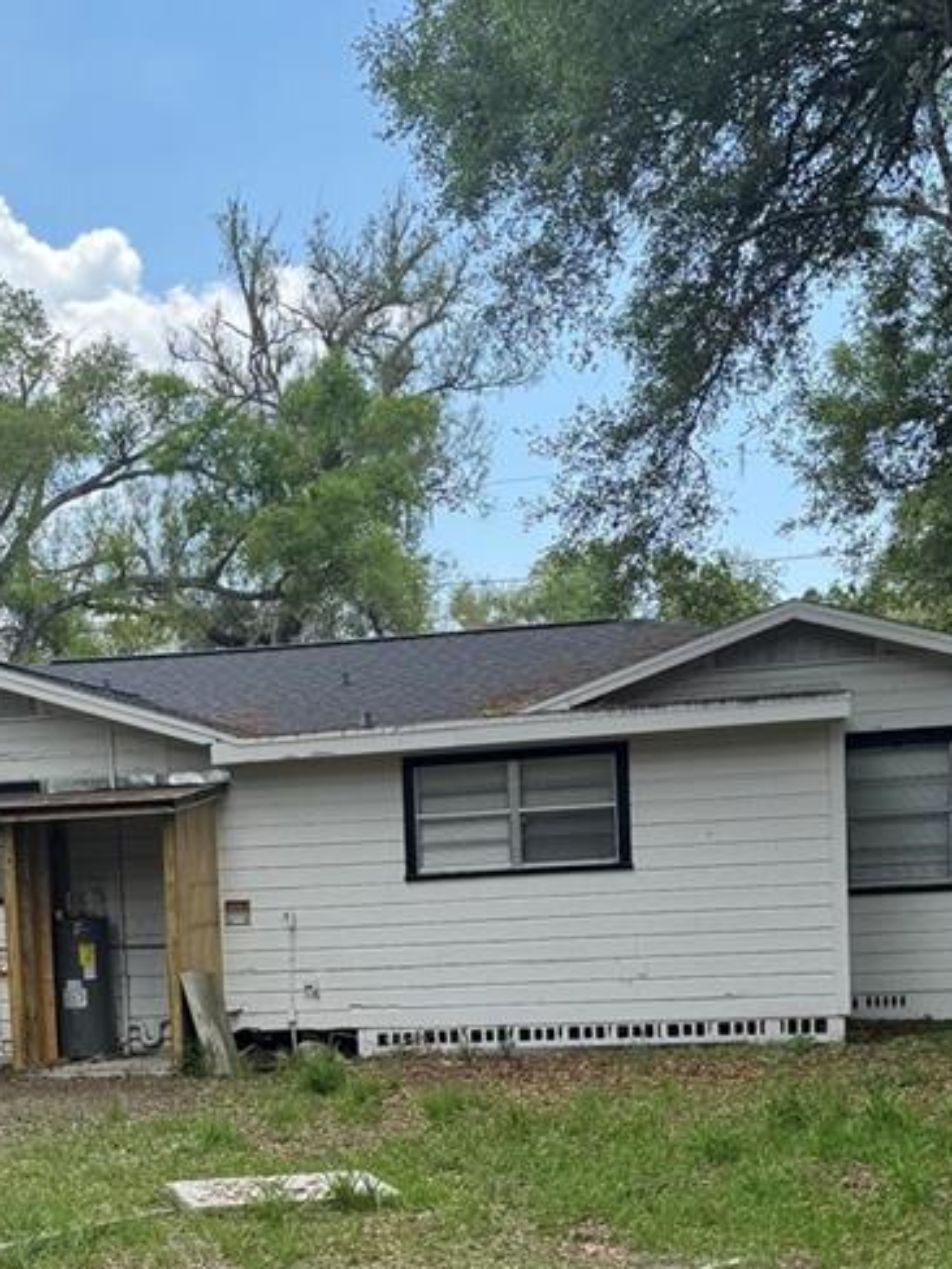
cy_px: 1017
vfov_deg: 31.8
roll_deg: +2.2
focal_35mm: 59
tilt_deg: -4.4
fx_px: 2163
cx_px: 159
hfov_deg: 24.3
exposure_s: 1/1818
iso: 80
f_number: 1.78
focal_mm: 6.76
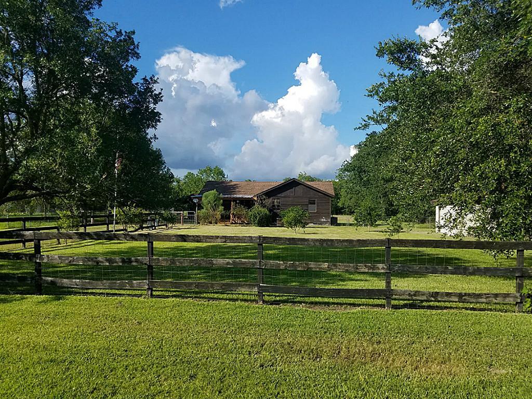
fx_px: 400
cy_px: 200
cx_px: 266
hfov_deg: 67.3
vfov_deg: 53.1
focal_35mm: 26
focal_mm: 4.2
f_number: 1.7
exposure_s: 1/1820
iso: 50
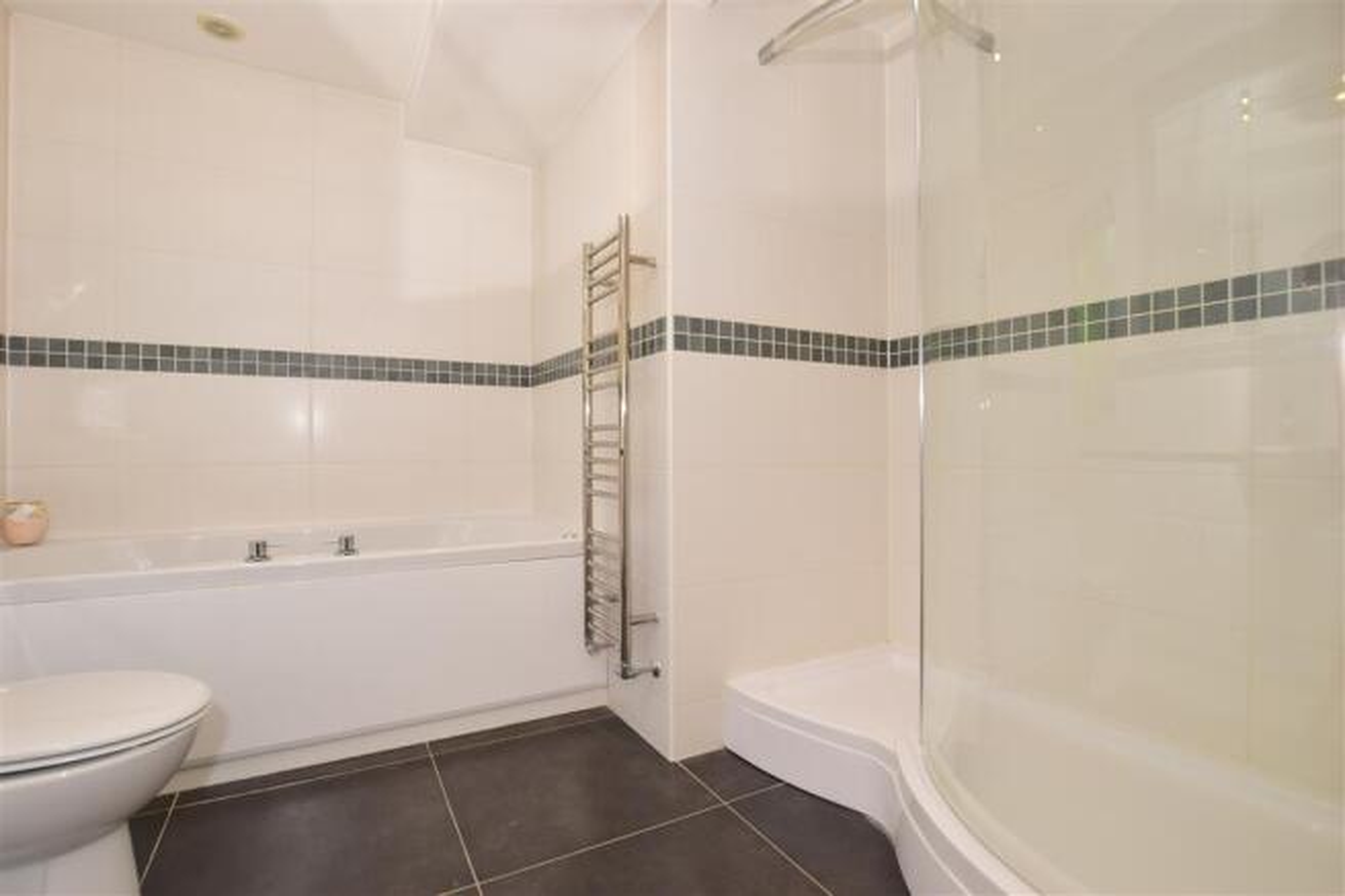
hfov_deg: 95.0
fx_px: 616
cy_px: 448
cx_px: 672
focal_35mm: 16
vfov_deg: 72.0
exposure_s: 1/60
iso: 200
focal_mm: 11
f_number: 7.1
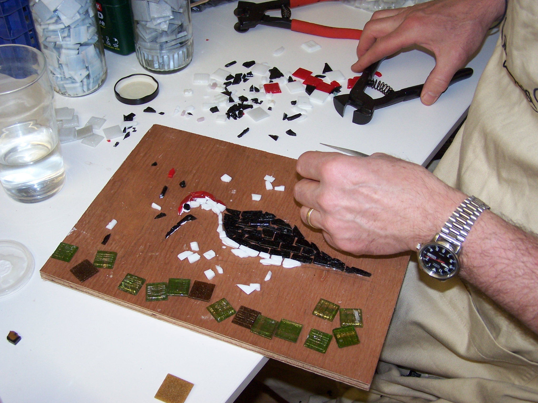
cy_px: 202
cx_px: 269
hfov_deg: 43.9
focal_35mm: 43
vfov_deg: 33.6
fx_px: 668
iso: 140
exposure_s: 1/60
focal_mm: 7.1
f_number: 2.9
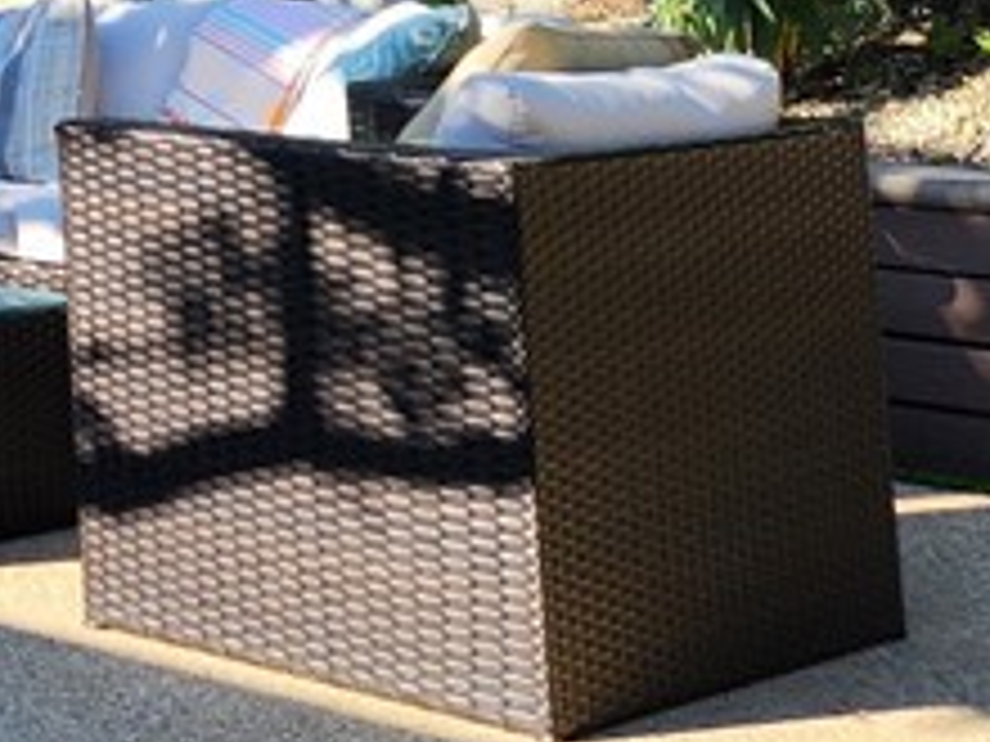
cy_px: -558
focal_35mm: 107
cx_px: -940
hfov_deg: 15.2
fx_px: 3060
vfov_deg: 12.7
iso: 12
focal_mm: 6.4
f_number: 1.8
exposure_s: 1/357
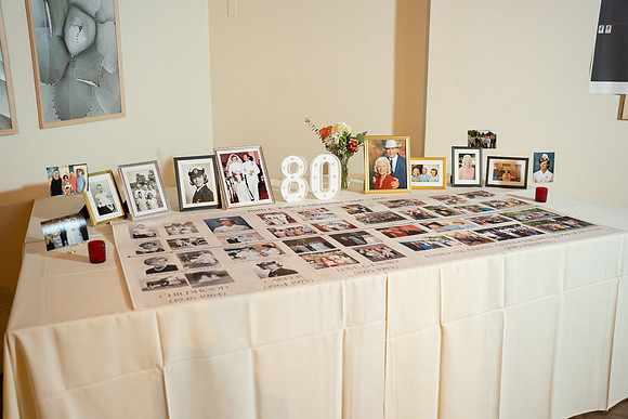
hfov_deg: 57.2
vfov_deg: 40.0
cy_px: 210
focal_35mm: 33
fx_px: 576
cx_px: 314
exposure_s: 1/125
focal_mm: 33
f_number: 2.8
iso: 1600
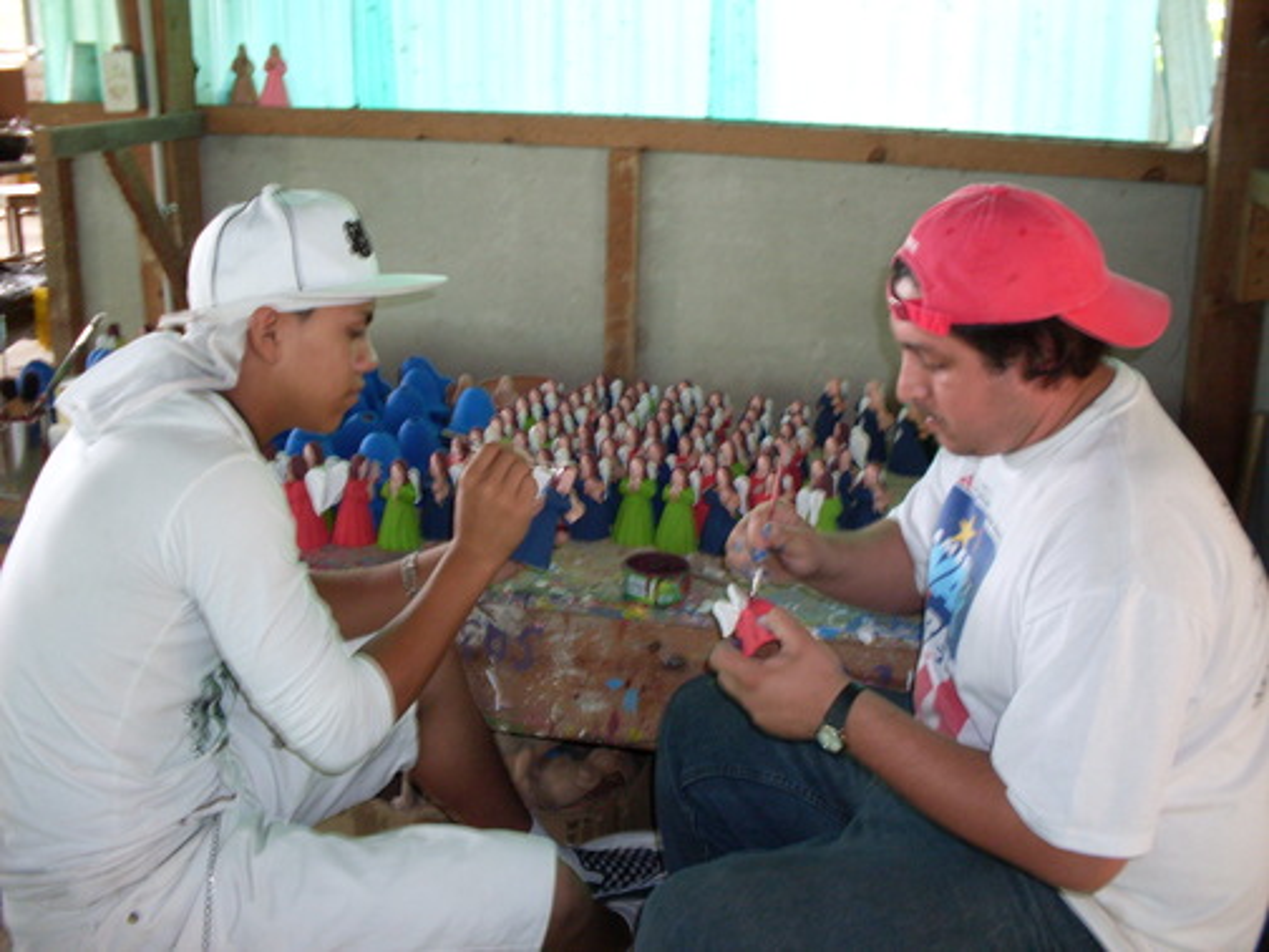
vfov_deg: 37.7
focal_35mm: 38
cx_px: 634
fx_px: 1393
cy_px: 476
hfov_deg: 49.0
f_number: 2.8
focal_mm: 6.3
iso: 100
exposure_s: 1/10
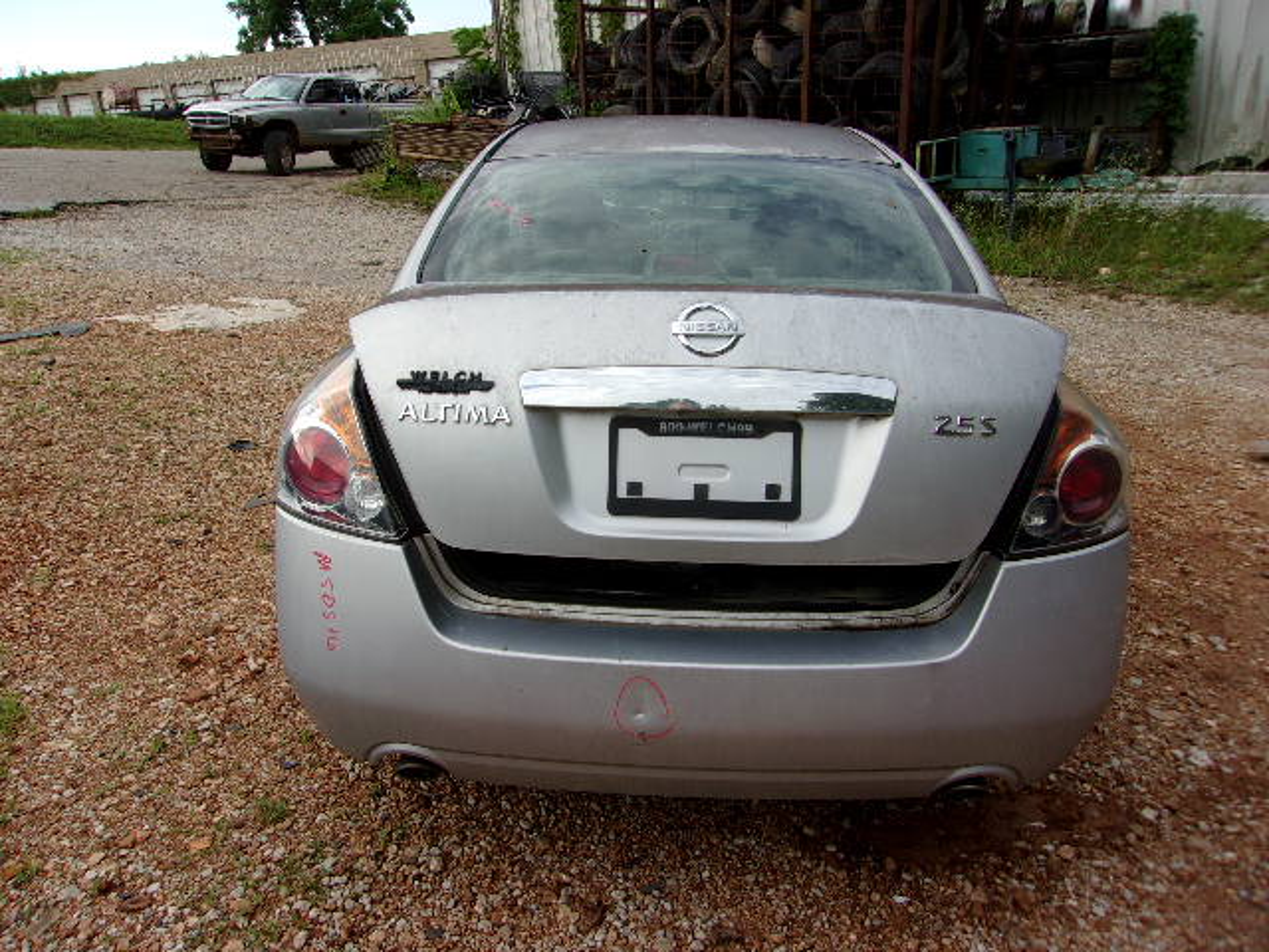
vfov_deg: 51.4
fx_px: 990
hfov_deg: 65.3
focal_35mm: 27
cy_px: 476
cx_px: 634
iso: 80
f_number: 3
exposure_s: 1/400
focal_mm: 4.9
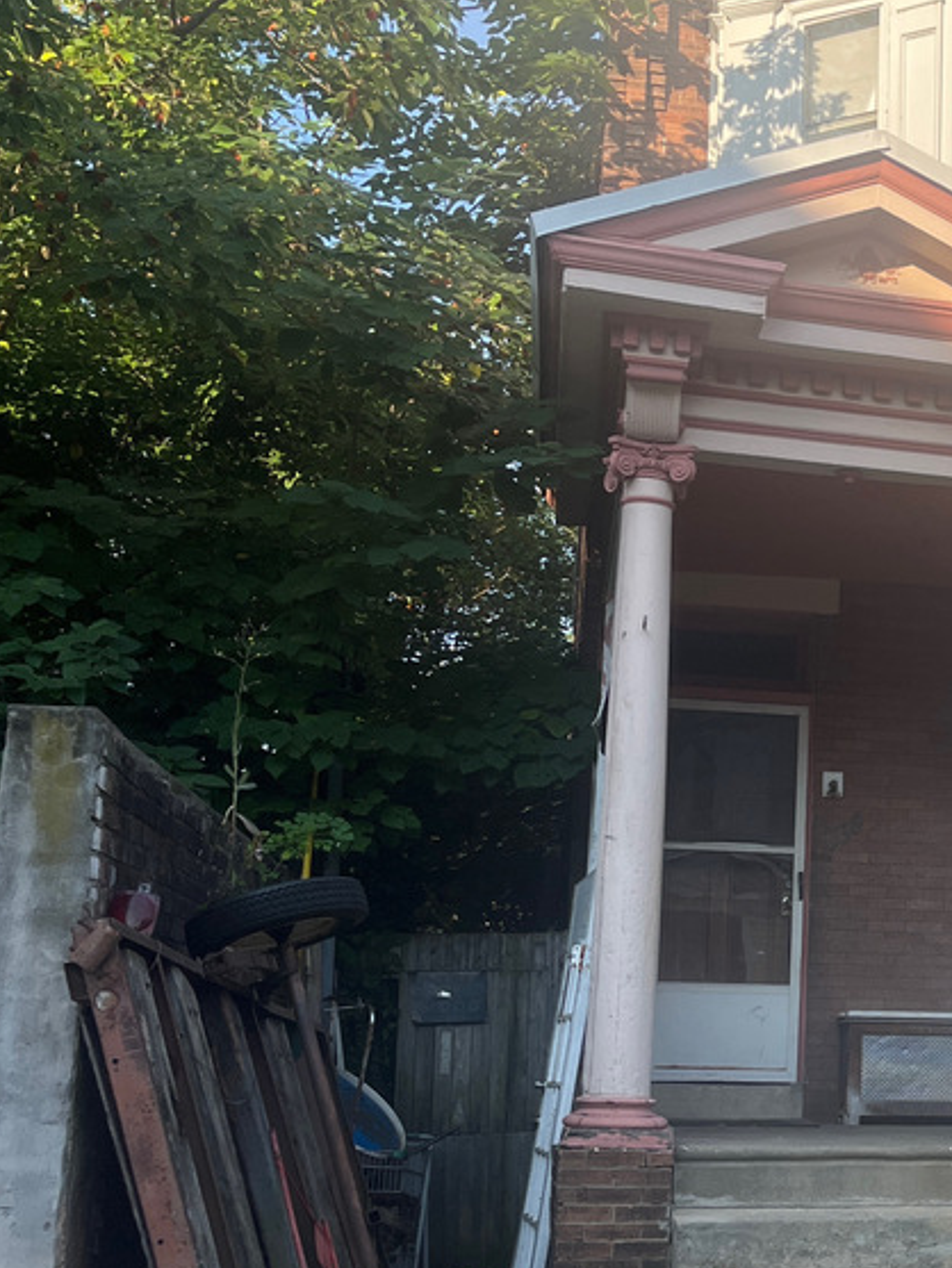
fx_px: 2053
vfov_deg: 34.1
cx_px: 995
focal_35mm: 56
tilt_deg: +10.2
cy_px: 808
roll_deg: +1.1
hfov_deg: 24.7
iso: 50
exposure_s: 1/1695
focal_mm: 5.1
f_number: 1.6
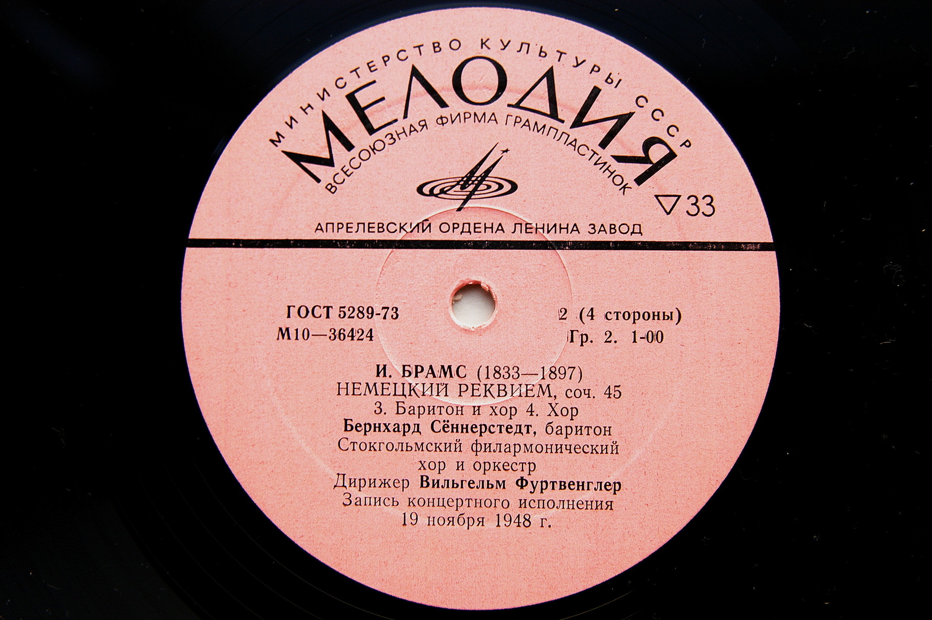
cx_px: 466
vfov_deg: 25.7
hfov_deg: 37.9
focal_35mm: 52
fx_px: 1358
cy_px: 310
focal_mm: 35
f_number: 4
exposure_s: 1/50
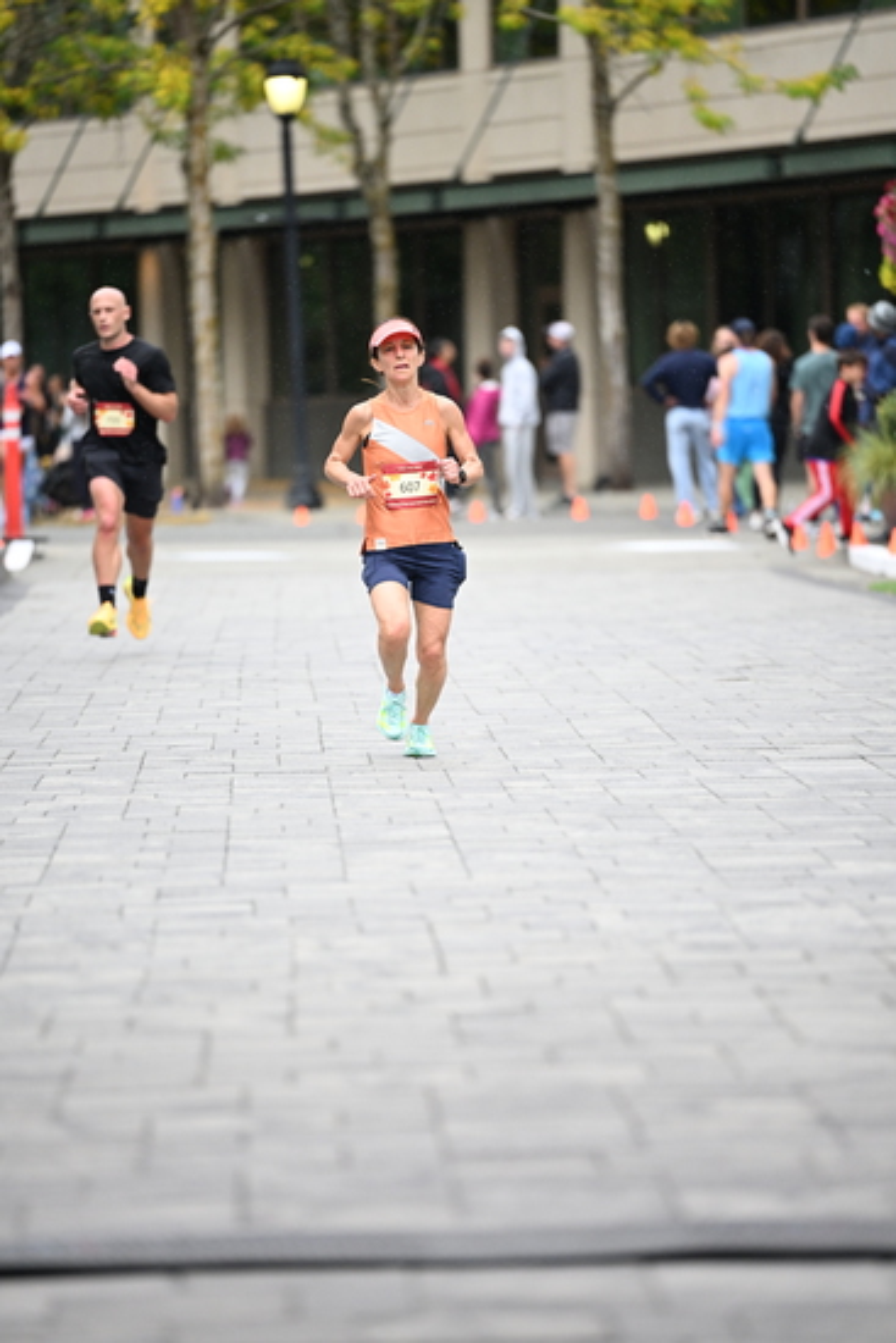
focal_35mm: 200
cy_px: 672
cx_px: 448
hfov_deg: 6.9
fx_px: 7461
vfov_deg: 10.3
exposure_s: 1/1600
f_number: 2.8
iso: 1250
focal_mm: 200
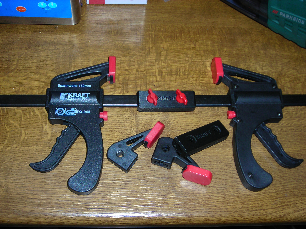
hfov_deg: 40.4
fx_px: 415
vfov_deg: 30.9
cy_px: 114
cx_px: 153
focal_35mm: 47
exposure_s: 1/60.1
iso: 50
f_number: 3.4
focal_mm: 7.8
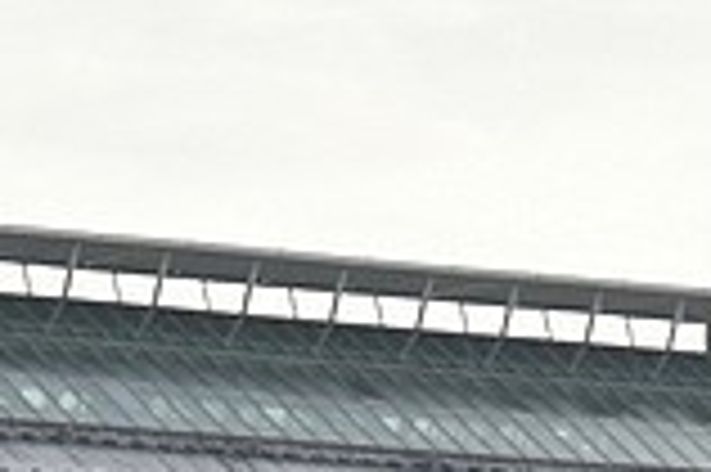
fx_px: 8109
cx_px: 1053
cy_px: 1151
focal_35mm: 411
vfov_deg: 3.3
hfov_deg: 5.0
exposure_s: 1/250
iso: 360
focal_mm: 72
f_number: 8
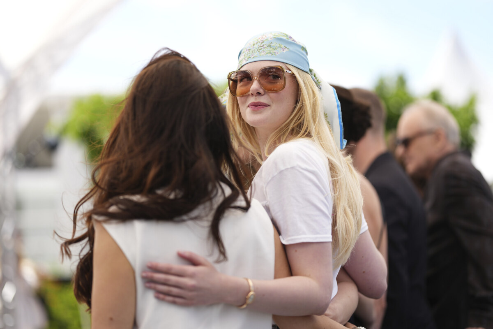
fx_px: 1164
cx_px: 246
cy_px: 164
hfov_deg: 23.9
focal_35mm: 85
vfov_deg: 16.1
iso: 100
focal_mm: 85
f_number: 1.4
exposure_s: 1/2500
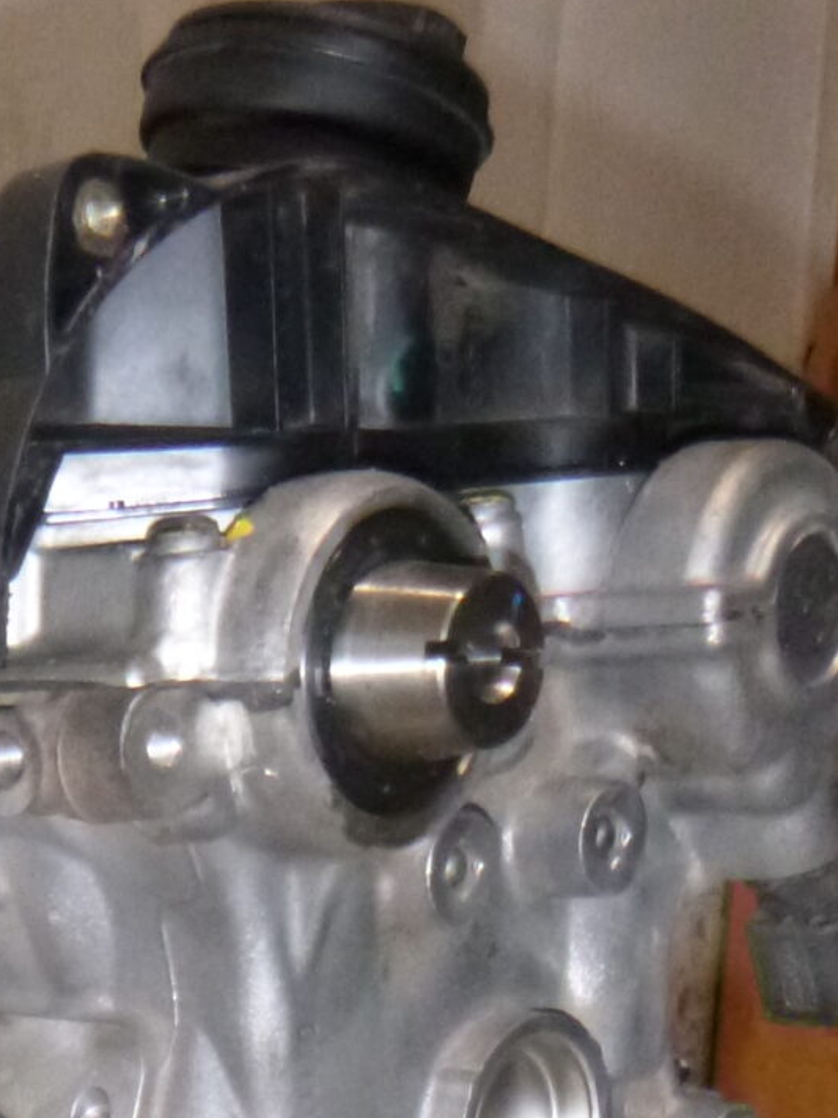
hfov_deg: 15.5
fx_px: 2906
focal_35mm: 90
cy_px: 1488
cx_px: -296
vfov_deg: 19.9
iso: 400
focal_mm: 4.5
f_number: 3.9
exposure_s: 1/125
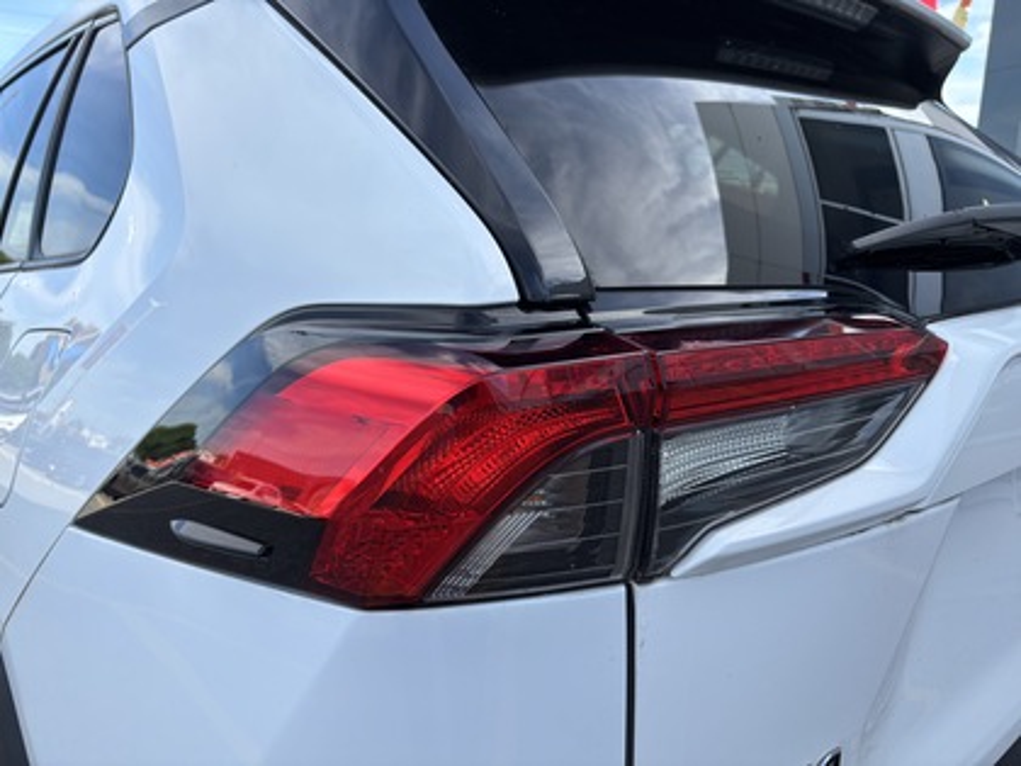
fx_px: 767
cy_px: 383
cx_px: 510
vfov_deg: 53.1
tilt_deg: -10.0
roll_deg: -1.6
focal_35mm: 26
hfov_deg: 67.3
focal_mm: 5.96
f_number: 1.6
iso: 50
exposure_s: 1/1233
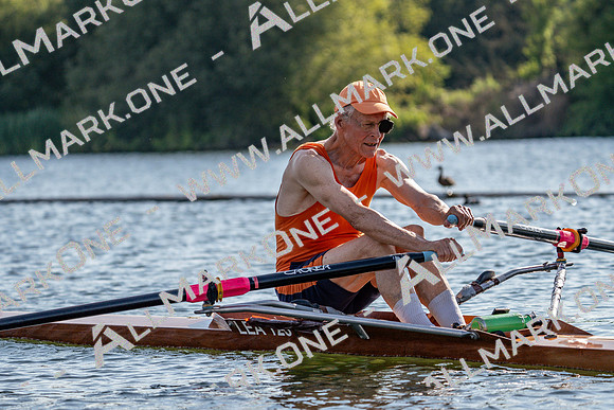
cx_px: 307
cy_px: 205
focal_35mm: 200
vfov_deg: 6.9
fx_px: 3412
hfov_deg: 10.3
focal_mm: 200
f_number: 5.6
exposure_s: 1/1600
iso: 200
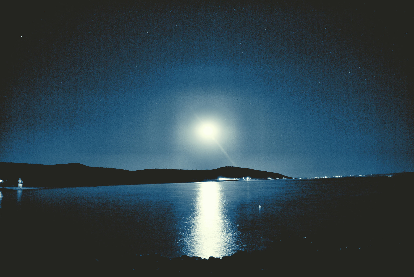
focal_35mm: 26
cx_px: 207
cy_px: 138
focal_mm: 17
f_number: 2.8
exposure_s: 10
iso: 200
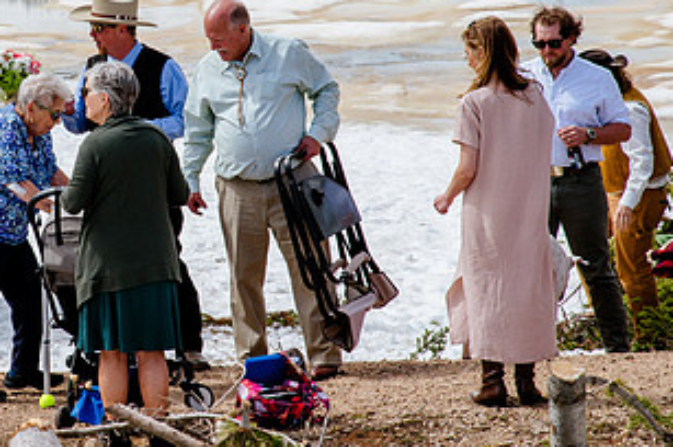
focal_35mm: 227
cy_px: 127
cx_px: 64
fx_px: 4239
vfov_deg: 6.0
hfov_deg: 9.0
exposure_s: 1/320
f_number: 13
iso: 250
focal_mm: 120
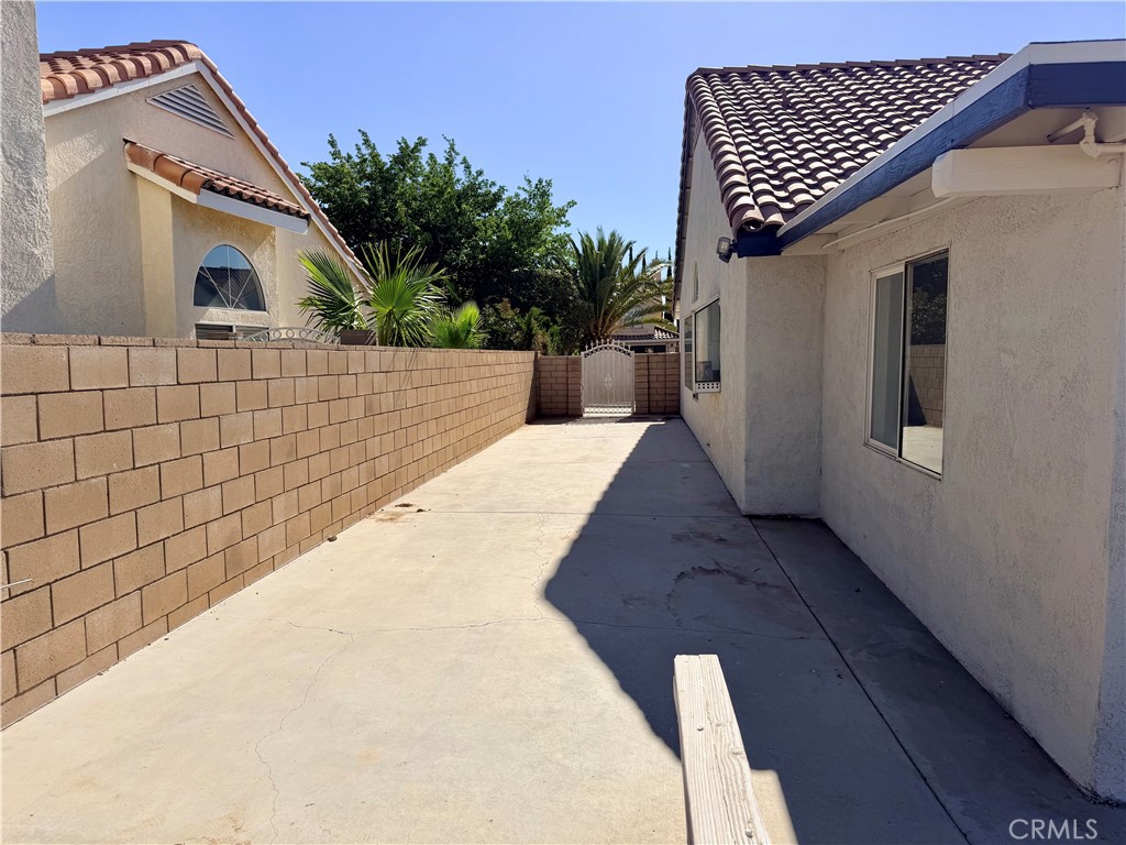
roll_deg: +1.2
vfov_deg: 56.8
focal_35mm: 24
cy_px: 422
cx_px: 563
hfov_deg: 71.6
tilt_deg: -5.6
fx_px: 781
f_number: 1.78
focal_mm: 6.76
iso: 80
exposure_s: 1/5714
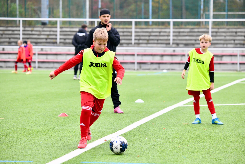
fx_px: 1327
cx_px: 122
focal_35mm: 195
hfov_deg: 10.5
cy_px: 82
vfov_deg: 7.0
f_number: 5.3
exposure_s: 1/1600
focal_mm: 195
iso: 3200
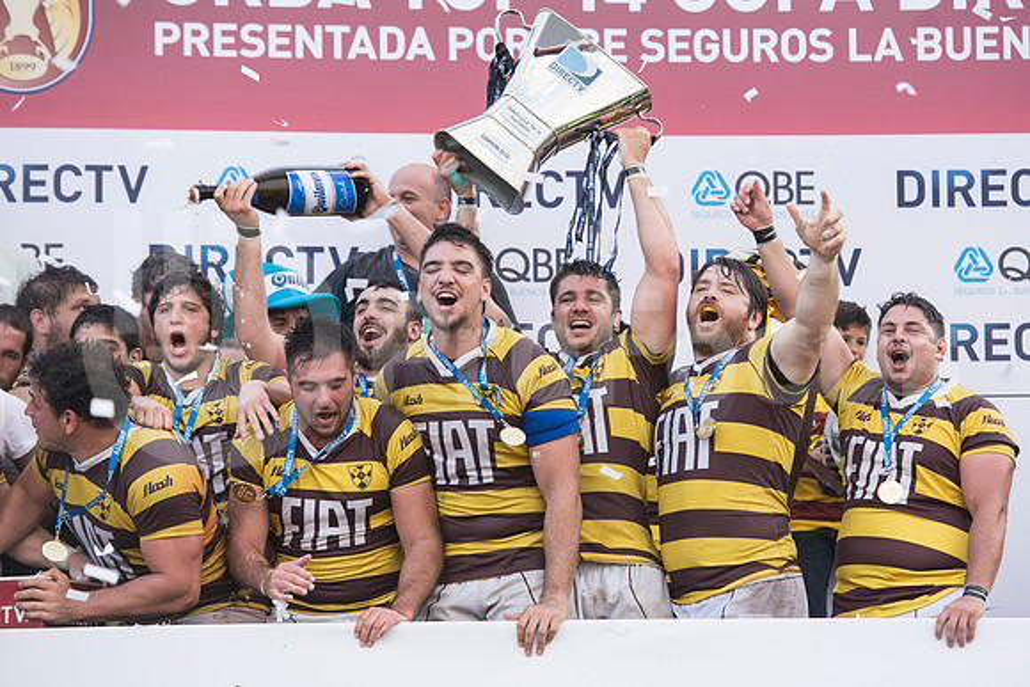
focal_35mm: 140
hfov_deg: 14.7
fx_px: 4006
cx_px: 515
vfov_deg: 9.8
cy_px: 344
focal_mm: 140
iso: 800
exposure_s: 1/640
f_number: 4
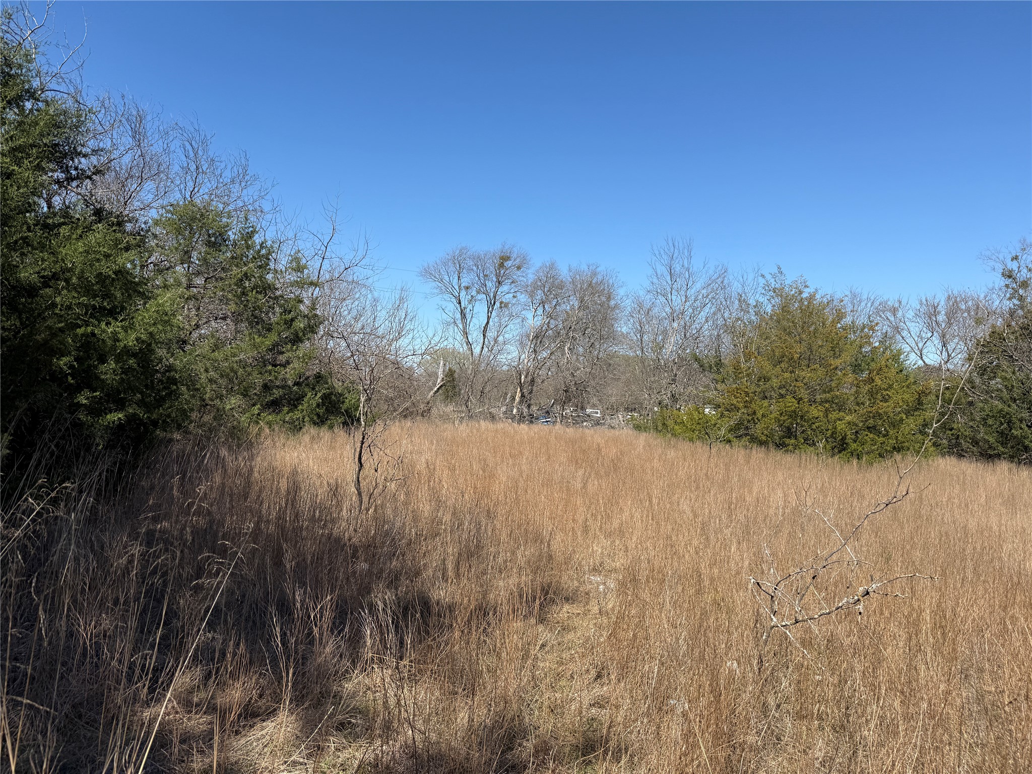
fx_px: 716
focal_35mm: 24
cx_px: 516
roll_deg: -3.2
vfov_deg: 56.8
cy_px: 387
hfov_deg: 71.6
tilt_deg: +1.3
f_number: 1.78
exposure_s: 1/4167
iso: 80
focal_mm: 6.76
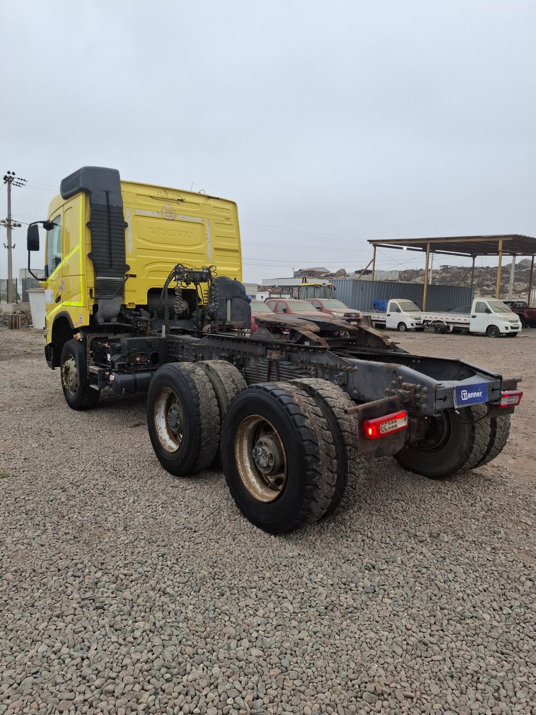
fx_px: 475
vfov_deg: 73.9
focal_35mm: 23
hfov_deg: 58.9
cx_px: 268
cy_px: 358
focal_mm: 5.54
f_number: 1.8
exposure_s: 1/202
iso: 50
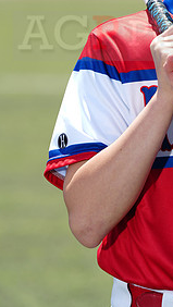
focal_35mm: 431
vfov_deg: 5.0
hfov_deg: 2.8
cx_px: 207
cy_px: 26
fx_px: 3509
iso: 50
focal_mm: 200
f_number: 5
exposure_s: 1/250
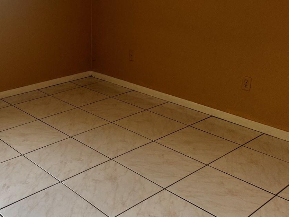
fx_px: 384
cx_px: 66
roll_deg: +1.0
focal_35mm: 46
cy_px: 69
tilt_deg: -15.7
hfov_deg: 39.9
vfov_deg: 31.2
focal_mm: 6.86
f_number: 1.78
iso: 100
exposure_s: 1/162
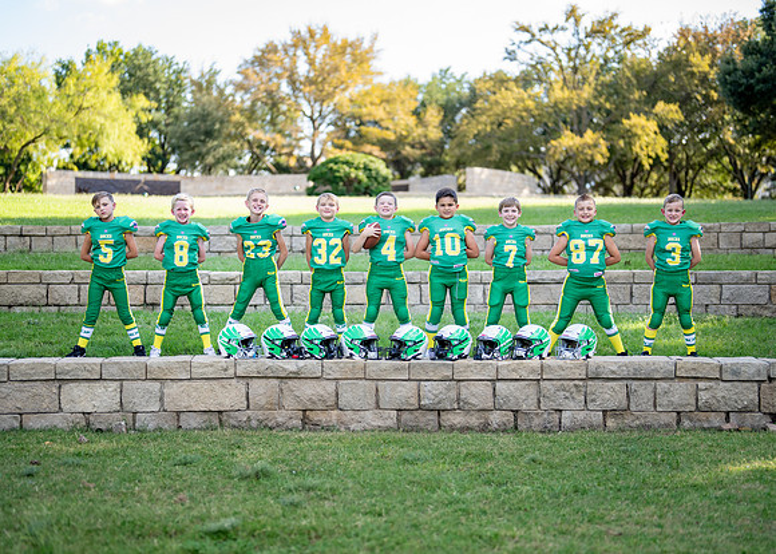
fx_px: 1260
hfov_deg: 34.2
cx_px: 391
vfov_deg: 24.8
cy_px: 281
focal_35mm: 57
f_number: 1.2
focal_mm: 50
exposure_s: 1/1000
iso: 64
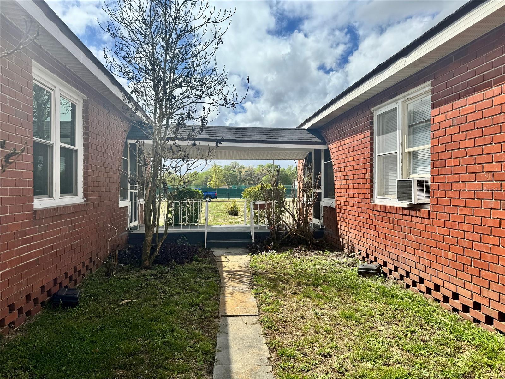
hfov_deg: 71.6
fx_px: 350
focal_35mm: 24
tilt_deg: -1.4
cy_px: 190
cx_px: 252
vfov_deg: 56.8
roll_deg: -0.8
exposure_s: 1/5814
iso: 80
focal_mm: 6.76
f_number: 1.78
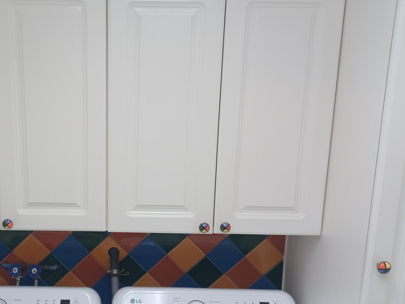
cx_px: 136
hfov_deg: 47.1
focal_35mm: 39
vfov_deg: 36.8
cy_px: 174
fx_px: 456
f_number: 1.8
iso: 320
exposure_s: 1/60
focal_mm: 4.6
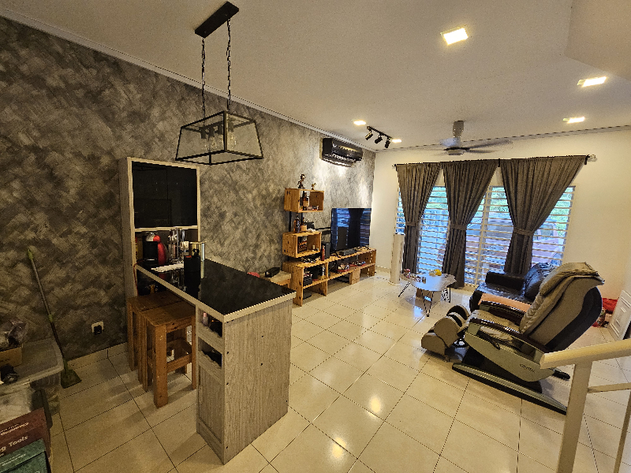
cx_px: 316
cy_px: 236
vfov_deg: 89.9
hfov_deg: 106.2
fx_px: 237
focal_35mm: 13
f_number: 2.2
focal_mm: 2.2
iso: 320
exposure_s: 1/33.3
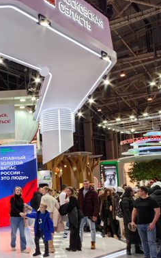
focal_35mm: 47
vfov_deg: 42.4
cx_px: -25
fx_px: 330
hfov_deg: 25.1
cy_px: 158
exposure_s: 1/100
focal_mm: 5.75
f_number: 4
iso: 100
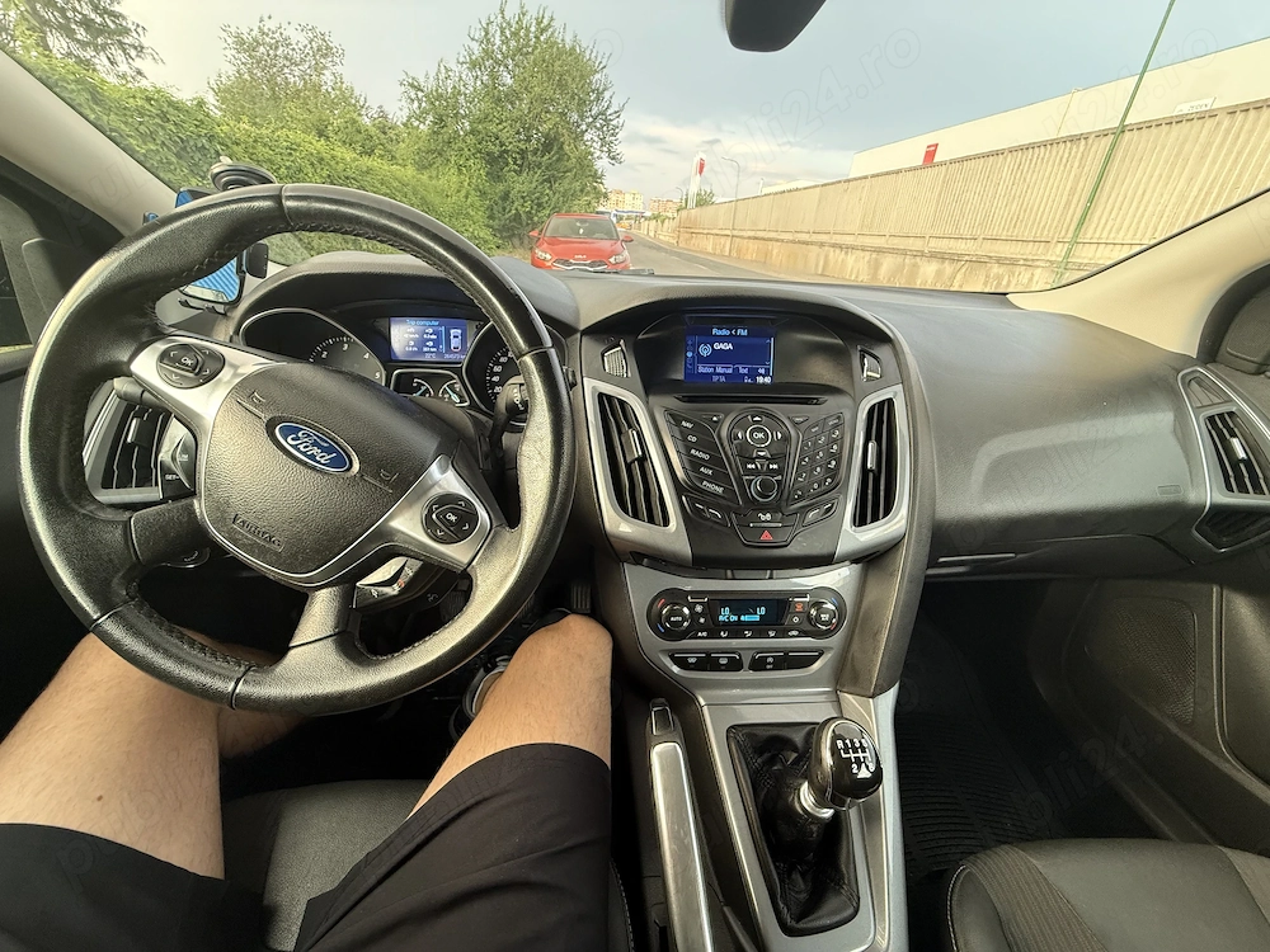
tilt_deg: -25.6
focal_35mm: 14
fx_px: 514
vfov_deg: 85.7
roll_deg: -4.8
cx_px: 635
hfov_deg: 102.1
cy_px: 476
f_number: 2.2
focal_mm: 2.22
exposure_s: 1/47
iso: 320
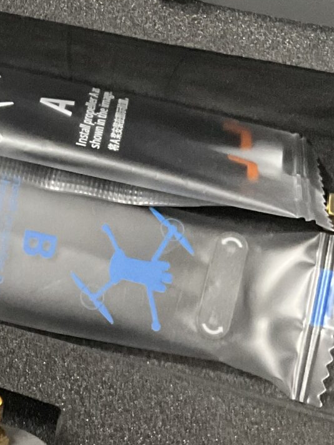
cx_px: -145
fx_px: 1339
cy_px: 41
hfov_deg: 13.5
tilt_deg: -74.9
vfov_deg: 18.6
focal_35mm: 104
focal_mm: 3
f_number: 1.8
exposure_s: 1/60
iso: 200
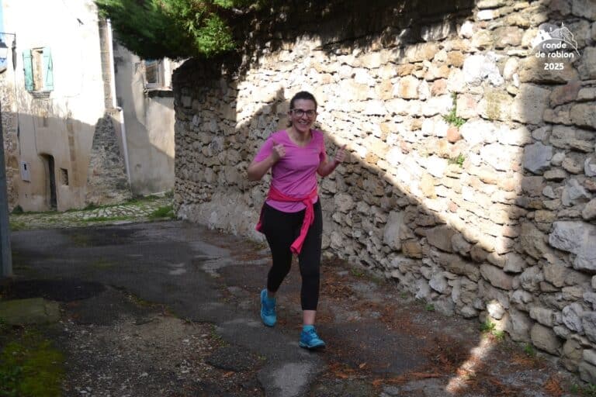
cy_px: 198
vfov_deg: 28.1
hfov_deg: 41.1
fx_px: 795
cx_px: 298
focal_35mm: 48
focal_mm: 32
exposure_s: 1/1000
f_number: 4.5
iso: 400
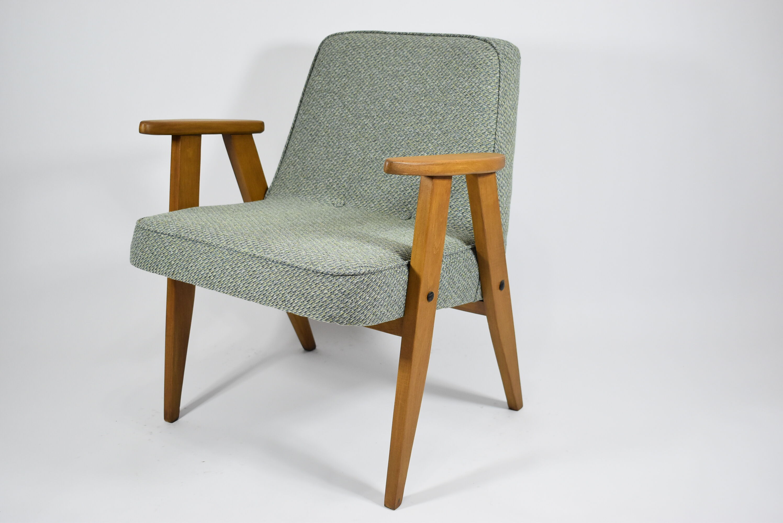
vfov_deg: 30.9
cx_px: 392
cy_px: 262
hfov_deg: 44.9
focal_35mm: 44
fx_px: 947
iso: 1100
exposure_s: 1/125
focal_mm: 29
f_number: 4.2
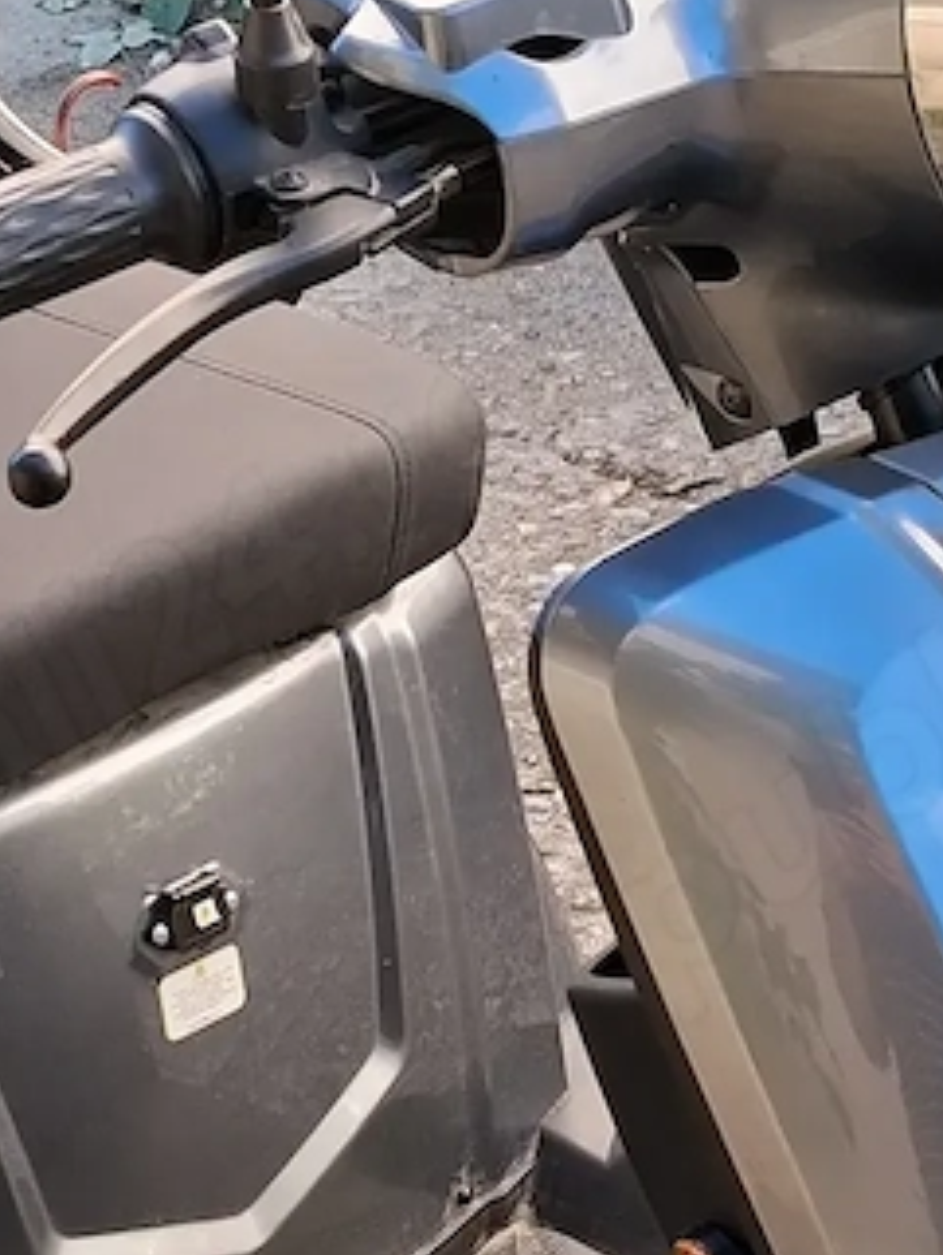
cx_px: 571
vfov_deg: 18.1
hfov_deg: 13.7
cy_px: 876
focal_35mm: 108
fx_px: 3920
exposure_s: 1/120
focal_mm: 3.98
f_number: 1.8
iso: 25
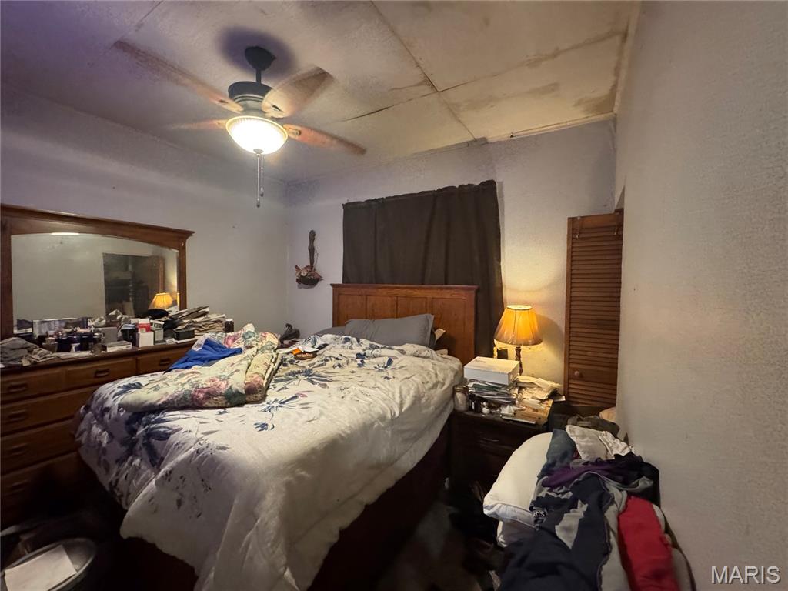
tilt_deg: -2.8
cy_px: 296
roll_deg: -2.4
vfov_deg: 85.7
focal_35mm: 14
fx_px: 319
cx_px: 394
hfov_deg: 102.1
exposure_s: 1/60
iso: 1000
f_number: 2.2
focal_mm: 2.22
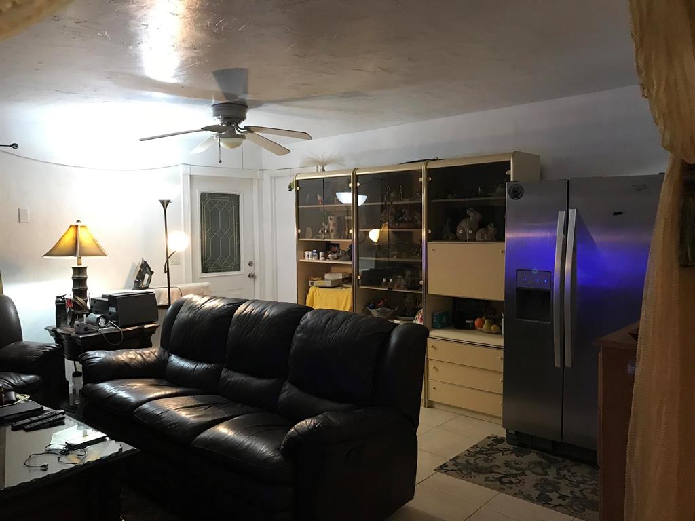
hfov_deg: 63.4
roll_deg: +1.3
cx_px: 348
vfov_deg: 49.7
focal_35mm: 28
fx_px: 562
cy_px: 260
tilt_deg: -4.0
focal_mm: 3.99
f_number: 1.8
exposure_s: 1/15
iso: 64
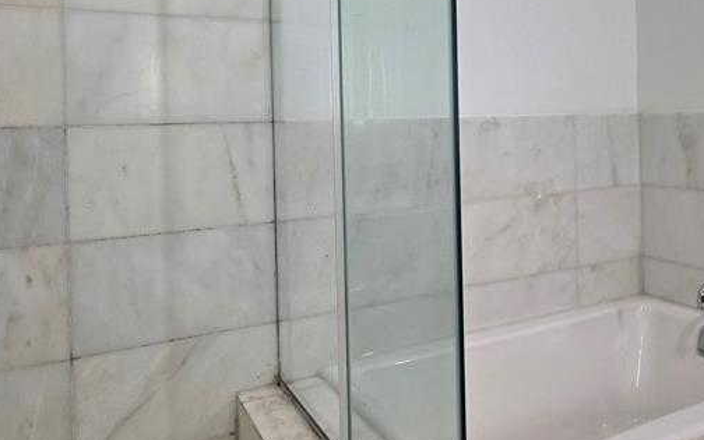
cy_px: 135
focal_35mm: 28
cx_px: 351
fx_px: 537
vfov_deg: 43.7
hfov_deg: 66.5
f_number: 1.9
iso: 250
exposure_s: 1/120
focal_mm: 2.2
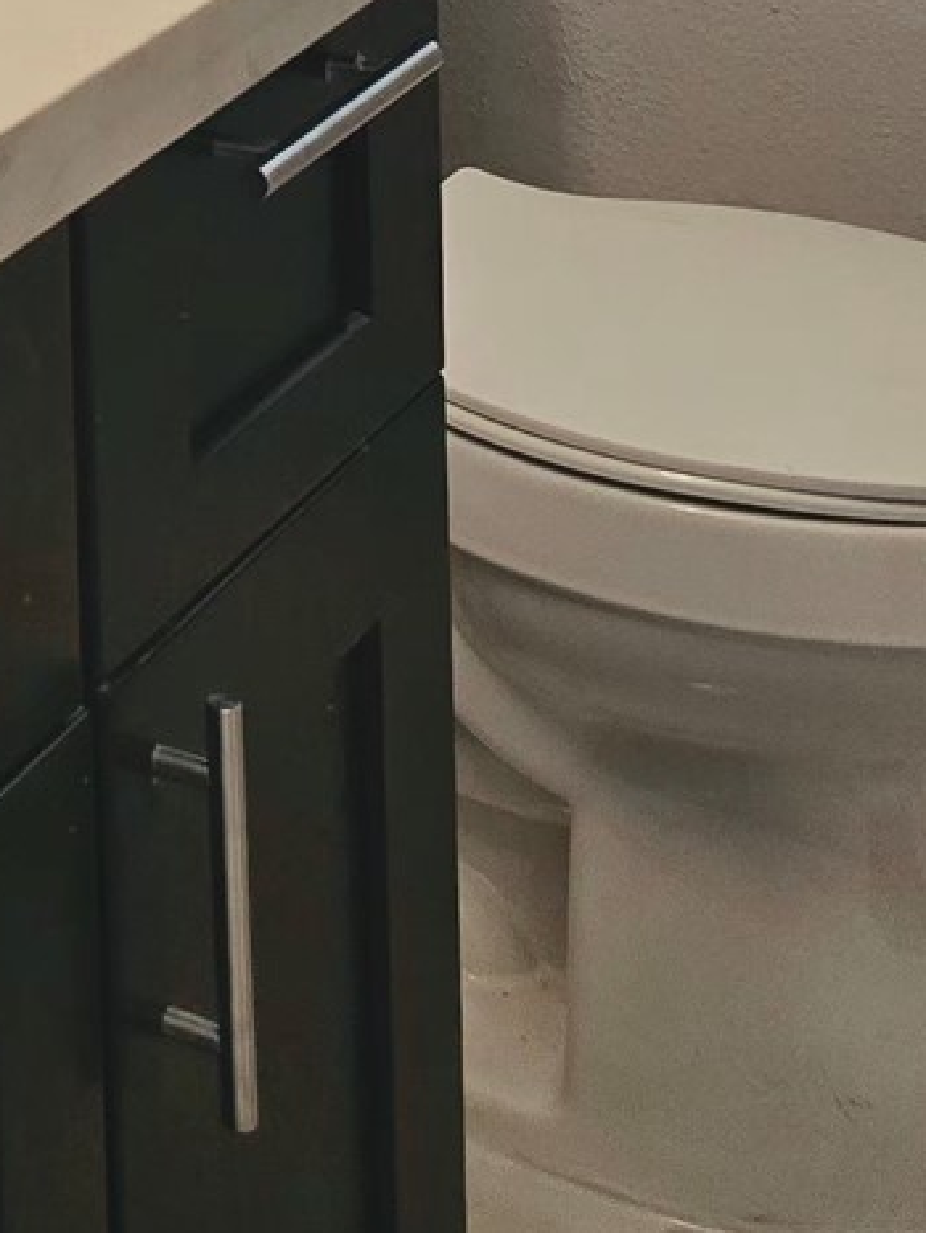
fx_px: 3599
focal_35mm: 101
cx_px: -376
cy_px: -775
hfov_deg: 13.9
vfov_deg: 17.0
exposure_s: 1/120
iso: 100
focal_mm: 6.3
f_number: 1.7
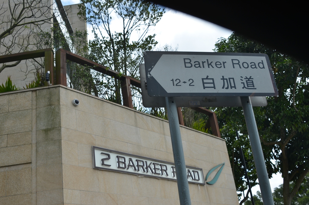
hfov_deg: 46.5
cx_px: 154
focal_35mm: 42
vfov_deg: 31.7
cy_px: 102
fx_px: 360
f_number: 8
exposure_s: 1/250
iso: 140
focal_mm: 28
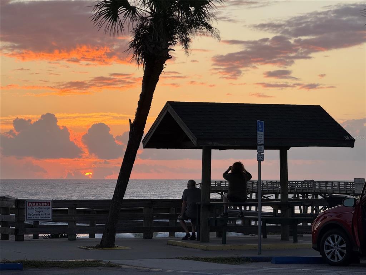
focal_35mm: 120
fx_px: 1269
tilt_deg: +1.5
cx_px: 183
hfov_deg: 16.4
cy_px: 138
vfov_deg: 12.3
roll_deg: +0.9
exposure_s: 1/274
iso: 50
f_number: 2.8
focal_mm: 15.66
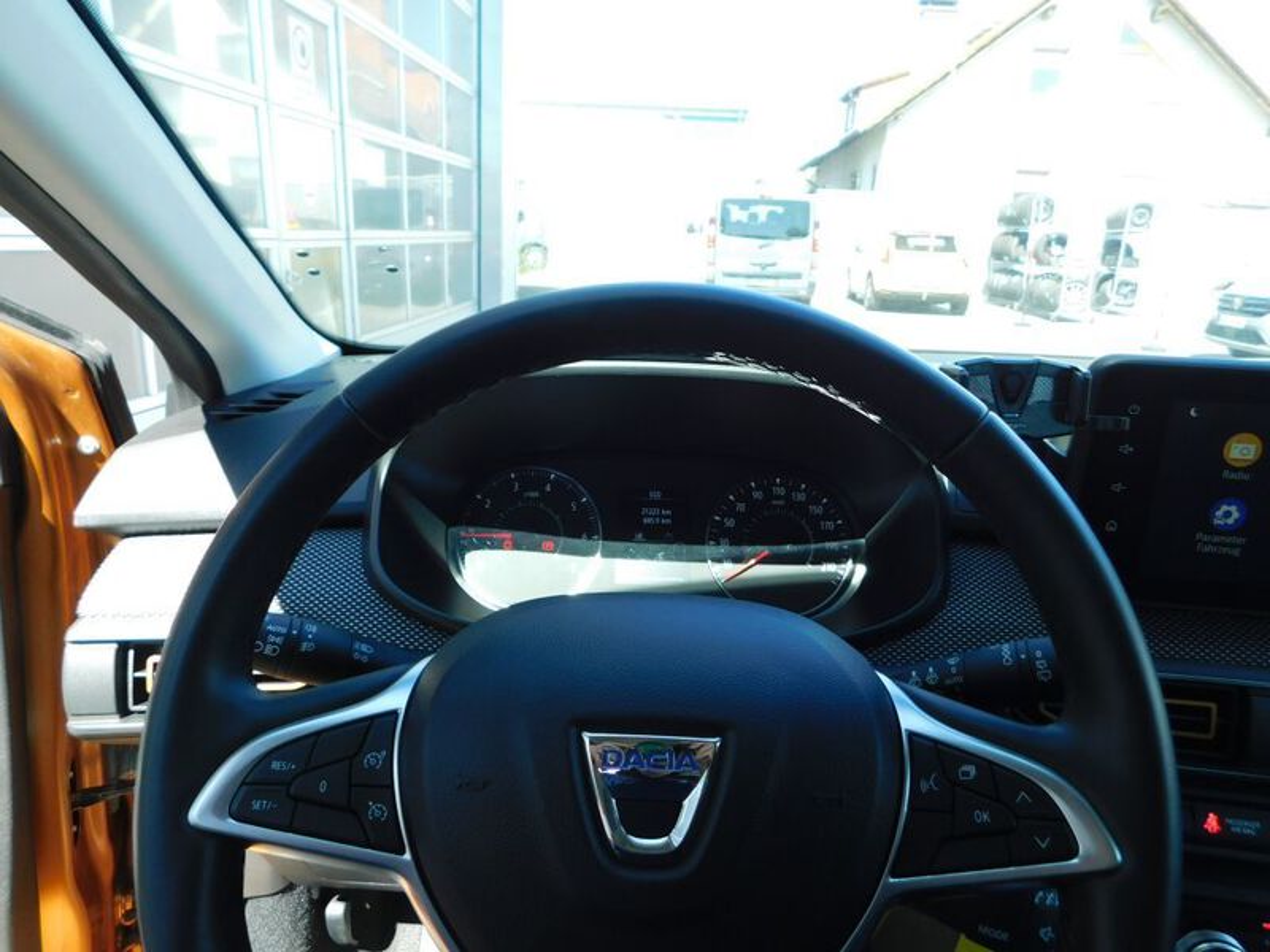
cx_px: 635
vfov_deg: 58.9
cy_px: 476
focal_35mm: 23
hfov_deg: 73.9
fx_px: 844
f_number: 3
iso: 125
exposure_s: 1/125
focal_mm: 4
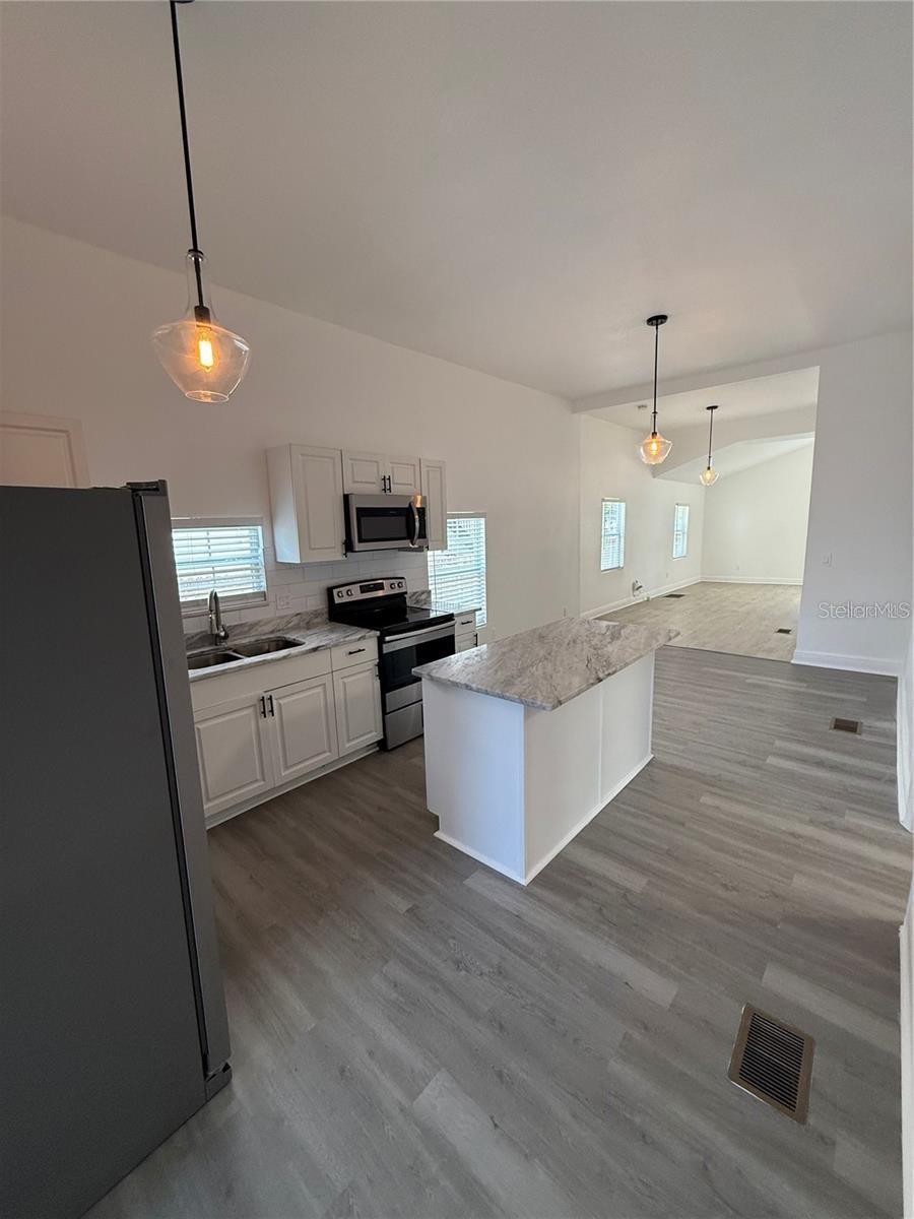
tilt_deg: -9.6
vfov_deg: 102.1
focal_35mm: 14
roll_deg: +1.9
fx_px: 493
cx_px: 457
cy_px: 610
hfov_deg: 85.7
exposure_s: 1/120
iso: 320
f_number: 2.2
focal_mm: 2.22
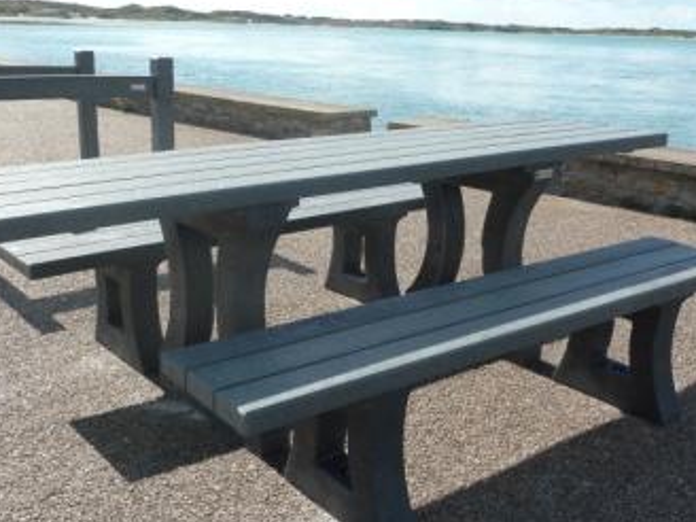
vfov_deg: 35.1
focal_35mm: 41
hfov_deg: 45.8
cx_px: 348
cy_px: 257
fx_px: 824
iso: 80
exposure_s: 1/400
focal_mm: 5
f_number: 4.5
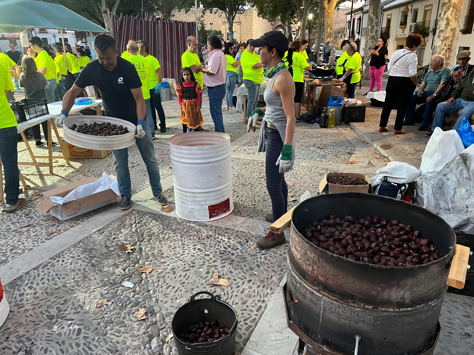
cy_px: 178
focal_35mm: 26
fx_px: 356
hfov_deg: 67.3
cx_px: 237
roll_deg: +0.5
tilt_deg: -21.8
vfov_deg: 53.1
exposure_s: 1/50
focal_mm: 5.7
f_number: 1.5
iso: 400
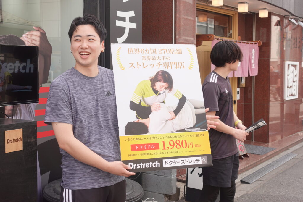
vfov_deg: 26.0
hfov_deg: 38.2
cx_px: 152
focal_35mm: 52
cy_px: 101
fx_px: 438
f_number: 4
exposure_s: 1/250
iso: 125
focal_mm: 19.57
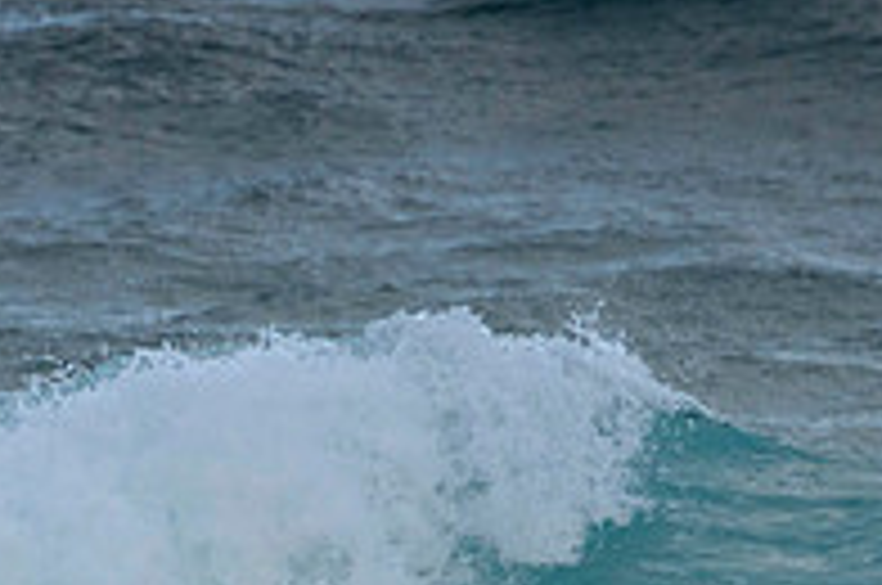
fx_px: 58043
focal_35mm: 2373
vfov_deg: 0.6
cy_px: 794
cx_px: 261
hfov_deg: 0.9
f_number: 11
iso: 1600
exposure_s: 1/1600
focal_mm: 800
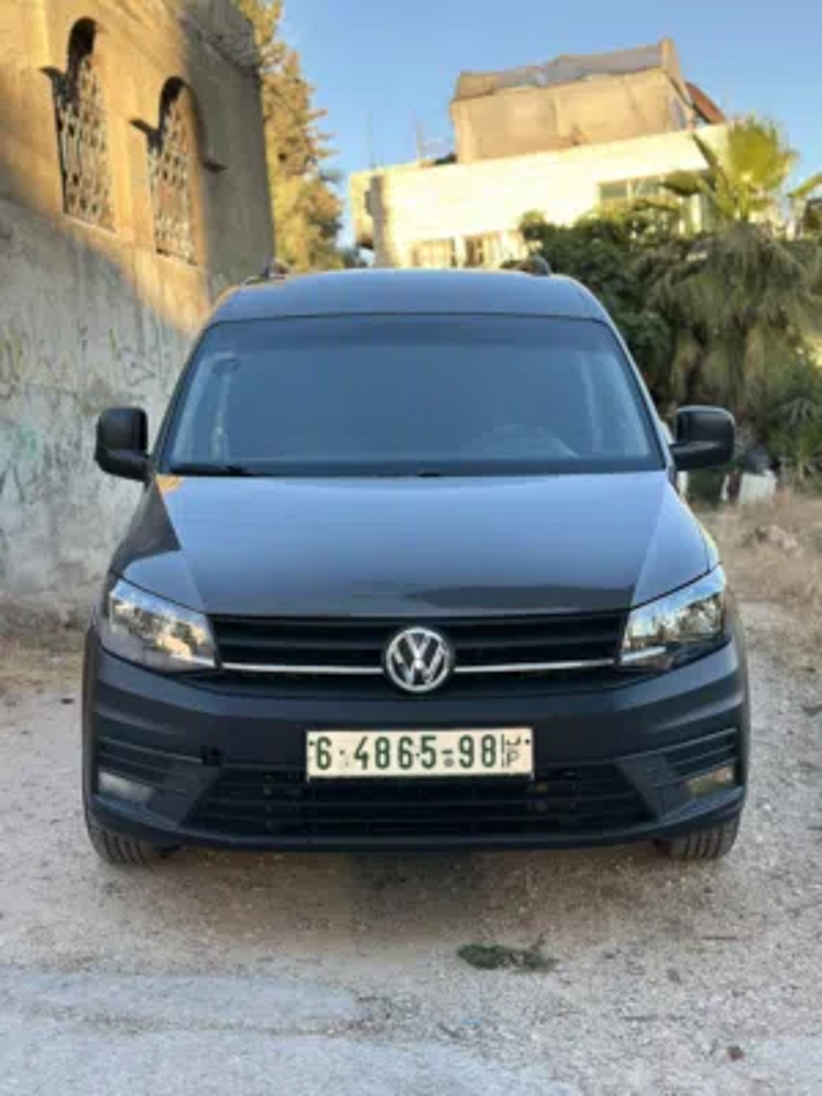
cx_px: 411
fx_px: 1520
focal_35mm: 48
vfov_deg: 39.7
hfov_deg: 30.3
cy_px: 548
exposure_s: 1/446
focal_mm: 6.86
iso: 80
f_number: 1.78
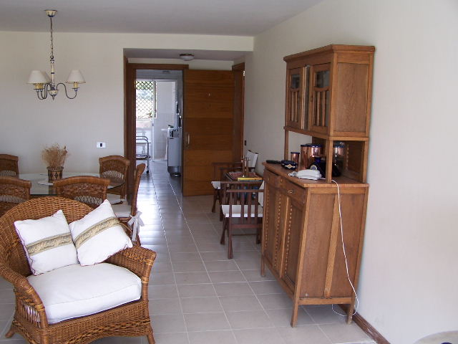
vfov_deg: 37.7
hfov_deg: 49.0
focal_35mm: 38
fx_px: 503
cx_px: 229
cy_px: 172
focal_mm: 6.3
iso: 80
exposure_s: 1/40
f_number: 2.8
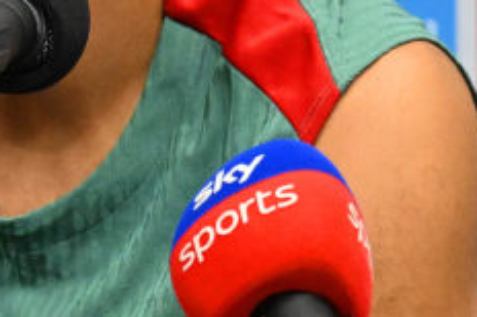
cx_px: -12
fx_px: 14899
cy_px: -56
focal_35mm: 1126
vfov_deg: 1.2
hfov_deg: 1.8
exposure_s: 1/400
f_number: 3.5
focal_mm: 170
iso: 4000
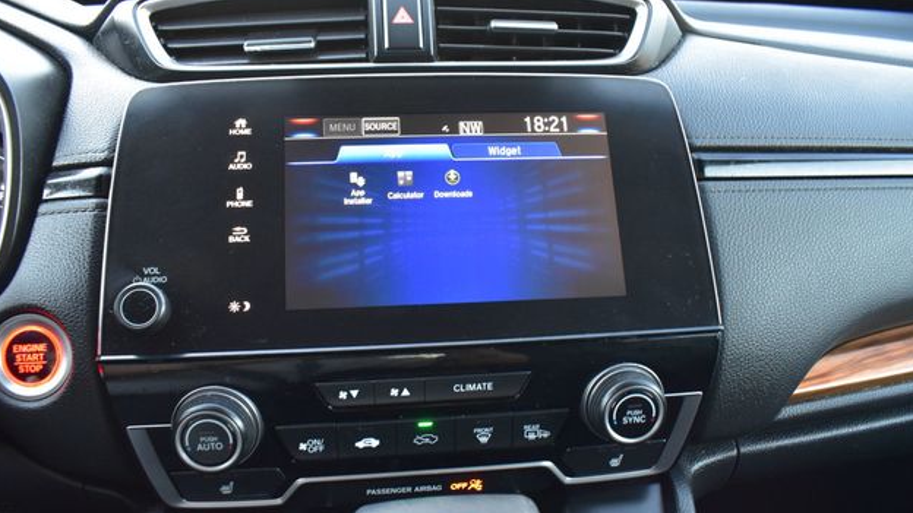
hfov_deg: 66.1
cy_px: 286
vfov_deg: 40.1
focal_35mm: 29
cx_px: 461
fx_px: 702
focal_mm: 18
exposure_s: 1/15
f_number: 6.3
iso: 1100
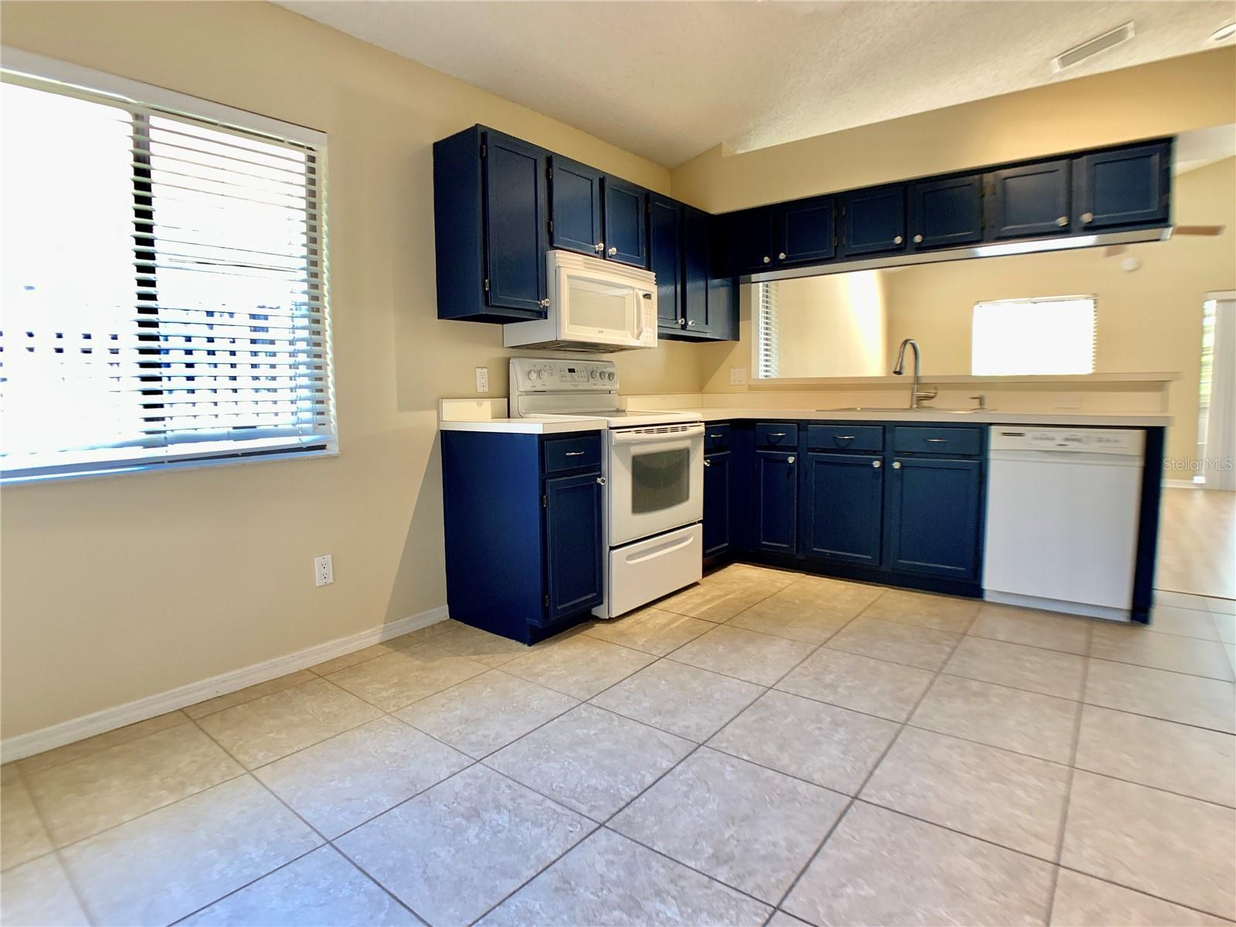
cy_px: 464
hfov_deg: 67.3
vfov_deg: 53.1
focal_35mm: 26
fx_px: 928
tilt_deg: -6.4
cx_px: 618
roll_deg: -0.1
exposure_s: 1/73
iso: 100
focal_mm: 4.25
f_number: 1.8
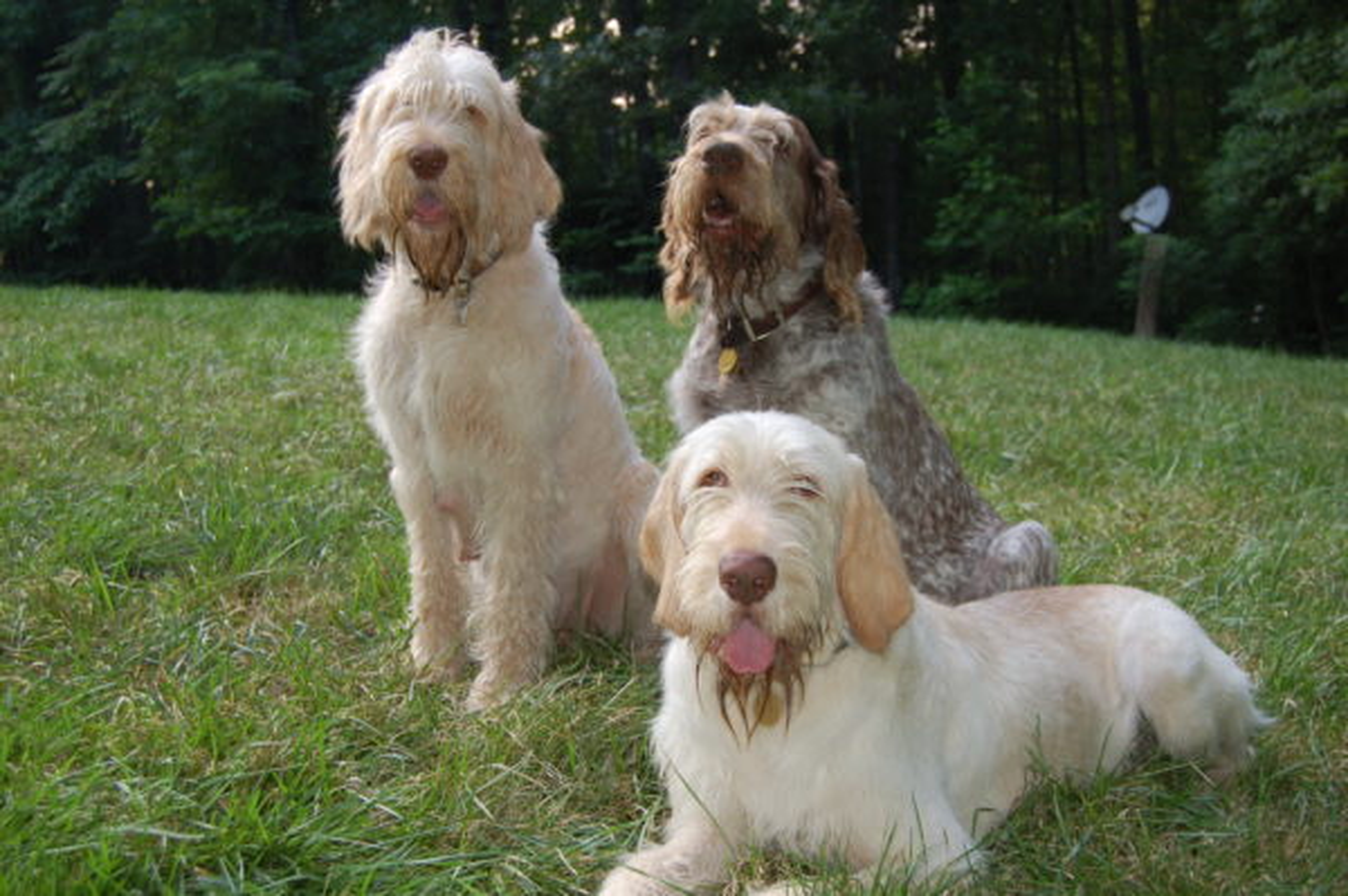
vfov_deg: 28.9
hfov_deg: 42.4
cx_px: 674
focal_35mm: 46
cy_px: 448
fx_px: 1740
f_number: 4.5
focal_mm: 31
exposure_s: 1/60
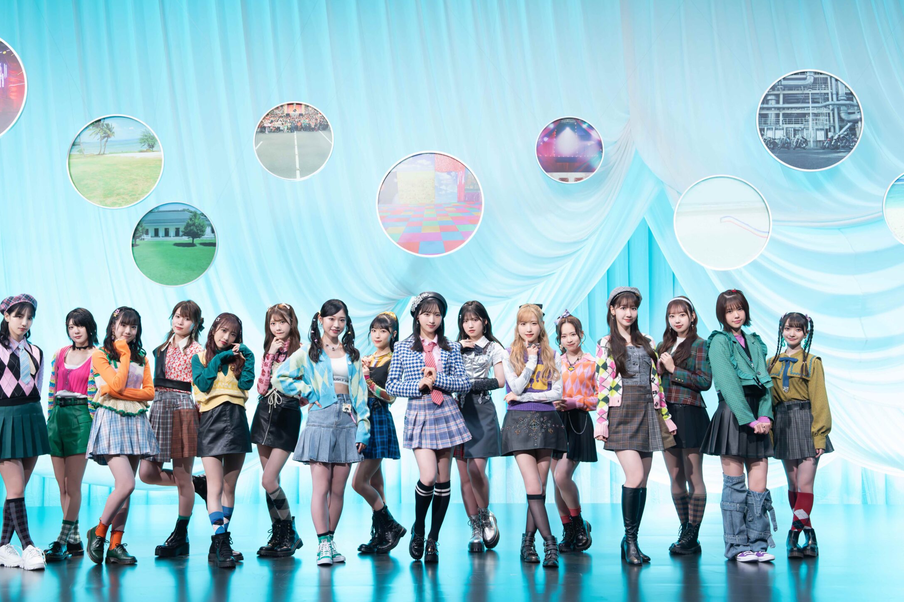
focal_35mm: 52
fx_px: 1306
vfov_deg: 26.0
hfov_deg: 38.2
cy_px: 268
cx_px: 430
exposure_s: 1/160
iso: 1600
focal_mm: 44
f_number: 4
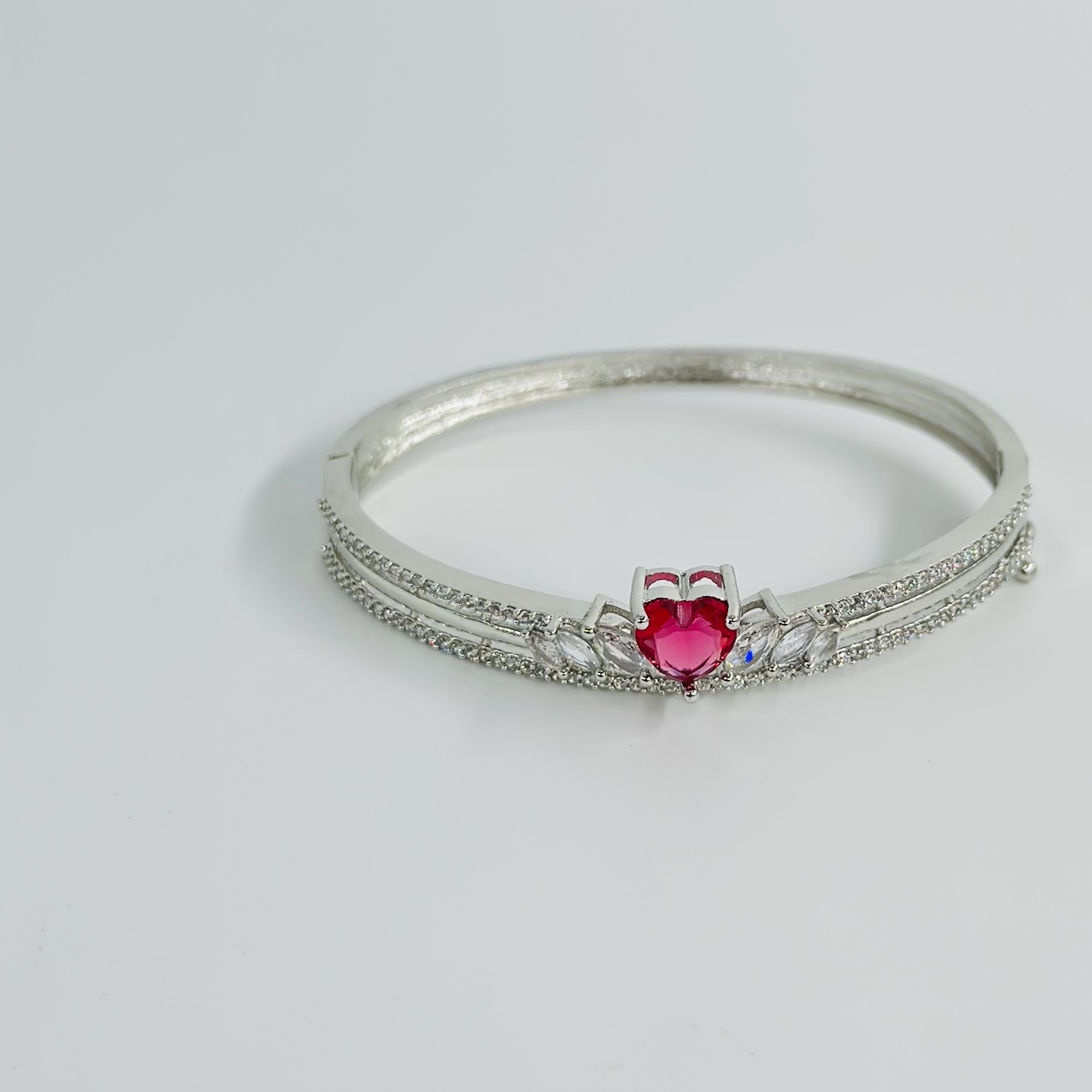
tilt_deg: -27.6
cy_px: 441
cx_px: 674
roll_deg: -3.9
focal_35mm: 70
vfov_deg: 24.6
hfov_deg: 24.6
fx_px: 2498
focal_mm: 6.86
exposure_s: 1/1639
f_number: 1.78
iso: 80
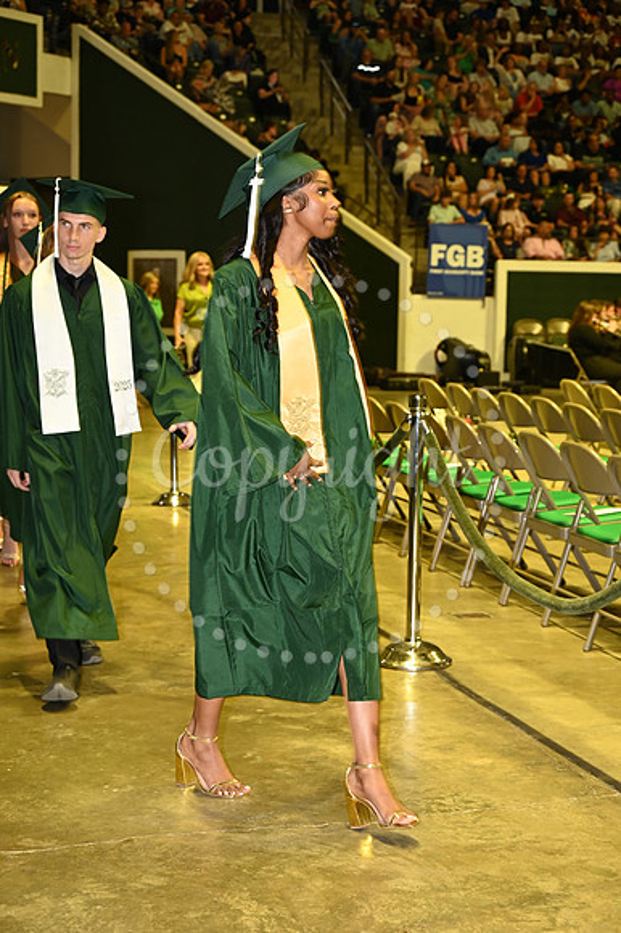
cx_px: 310
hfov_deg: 21.9
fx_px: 1606
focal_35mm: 62
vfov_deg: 32.4
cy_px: 466
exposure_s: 1/60
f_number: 6
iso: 1600
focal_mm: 62
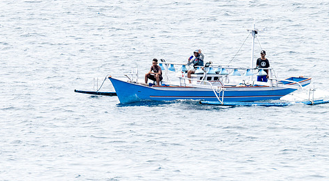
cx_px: 184
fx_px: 10662
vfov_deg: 1.0
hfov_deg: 1.8
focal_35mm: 1228
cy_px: 103
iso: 125
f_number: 8
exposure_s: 1/500
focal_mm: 400
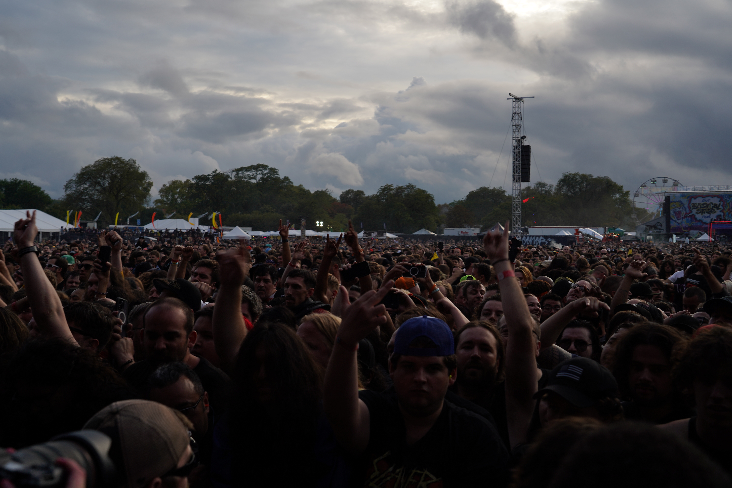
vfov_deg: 31.2
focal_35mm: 43
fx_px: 874
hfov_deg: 45.4
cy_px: 244
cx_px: 366
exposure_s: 1/160
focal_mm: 43
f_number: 6.3
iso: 100
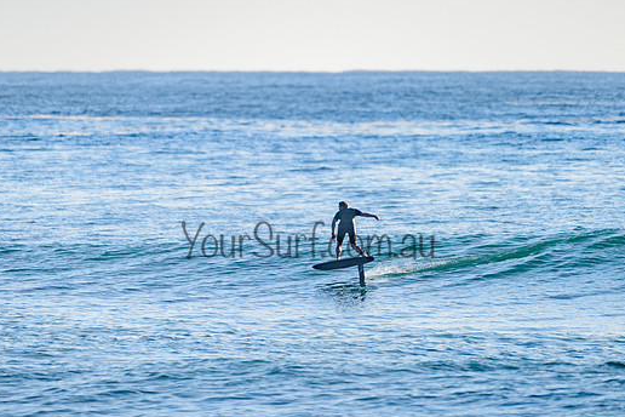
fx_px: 11961
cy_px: 178
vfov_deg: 2.0
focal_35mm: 689
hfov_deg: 3.0
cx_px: 350
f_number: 5.6
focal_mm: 500
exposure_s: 1/2000
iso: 90
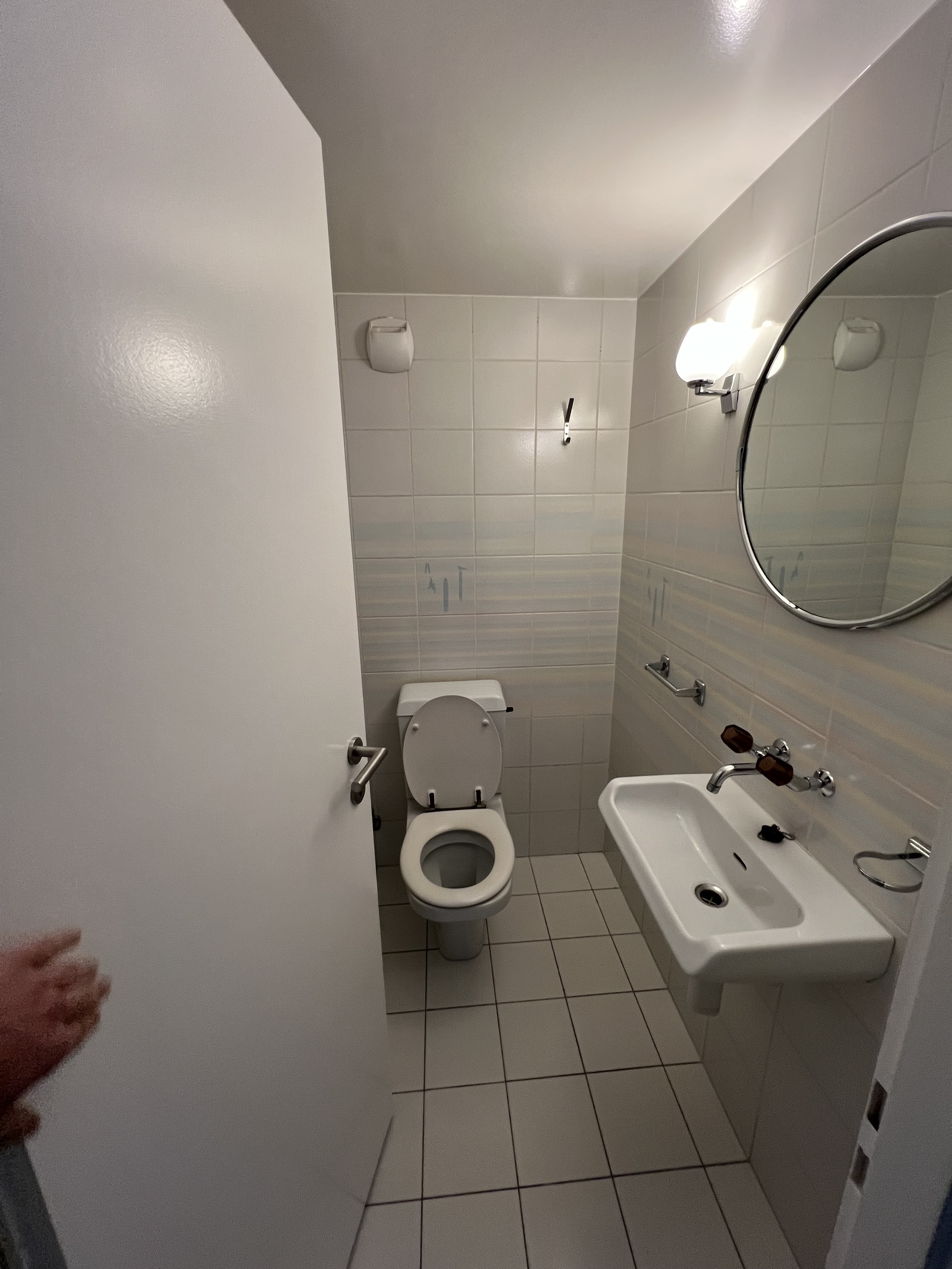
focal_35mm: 13
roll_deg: +1.2
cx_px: 476
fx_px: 477
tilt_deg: -14.4
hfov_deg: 89.9
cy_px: 634
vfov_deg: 106.2
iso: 200
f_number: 1.8
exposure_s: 1/100
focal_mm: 1.57
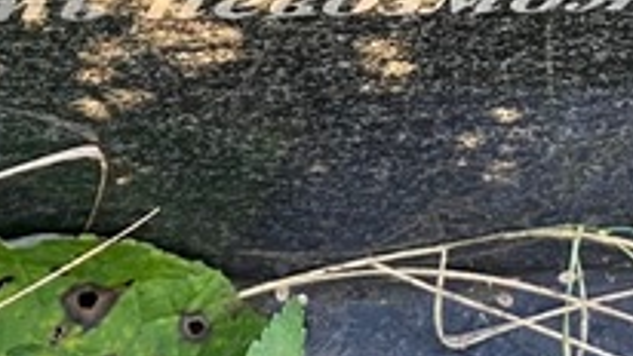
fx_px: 3694
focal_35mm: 220
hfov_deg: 9.8
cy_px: -246
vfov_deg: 5.5
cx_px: 378
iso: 100
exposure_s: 1/121
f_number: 2
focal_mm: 6
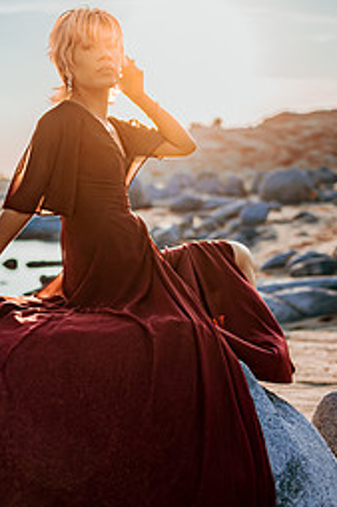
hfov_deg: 21.8
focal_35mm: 62
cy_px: 283
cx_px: 104
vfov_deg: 32.4
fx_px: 872
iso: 50
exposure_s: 1/8000
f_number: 1.8
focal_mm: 35
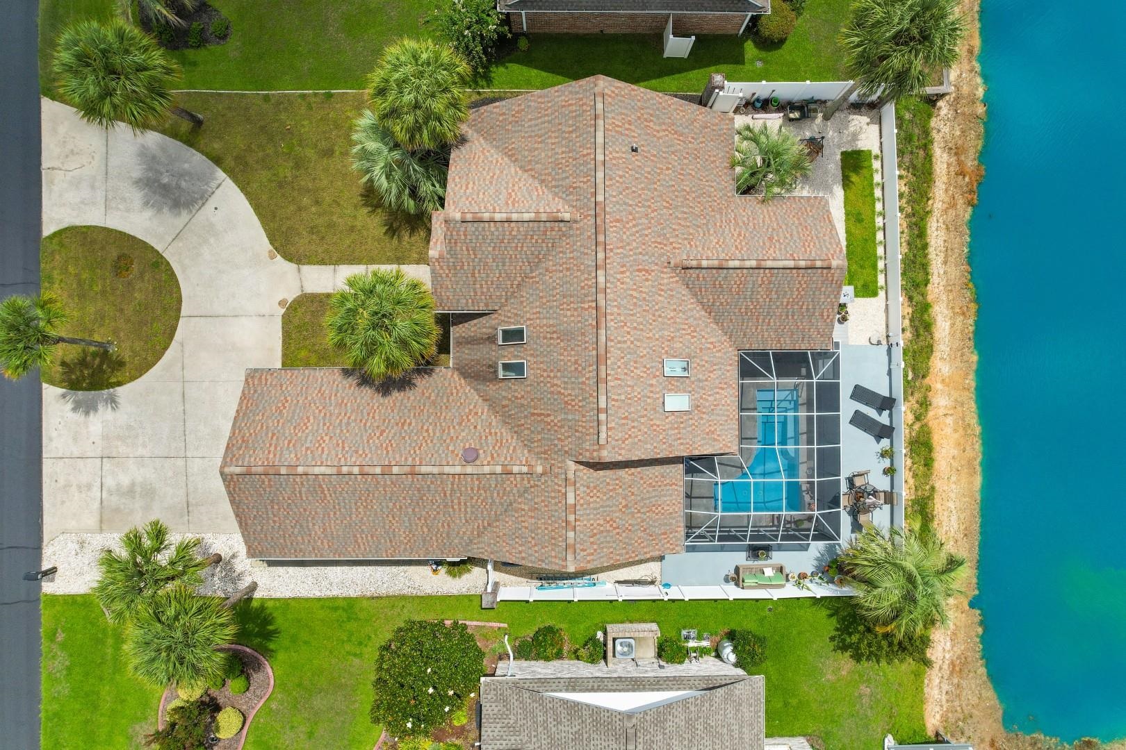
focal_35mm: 22
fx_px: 688
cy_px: 375
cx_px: 563
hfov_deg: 78.6
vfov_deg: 57.2
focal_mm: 8.38
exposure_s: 1/640
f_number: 2.8
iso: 100
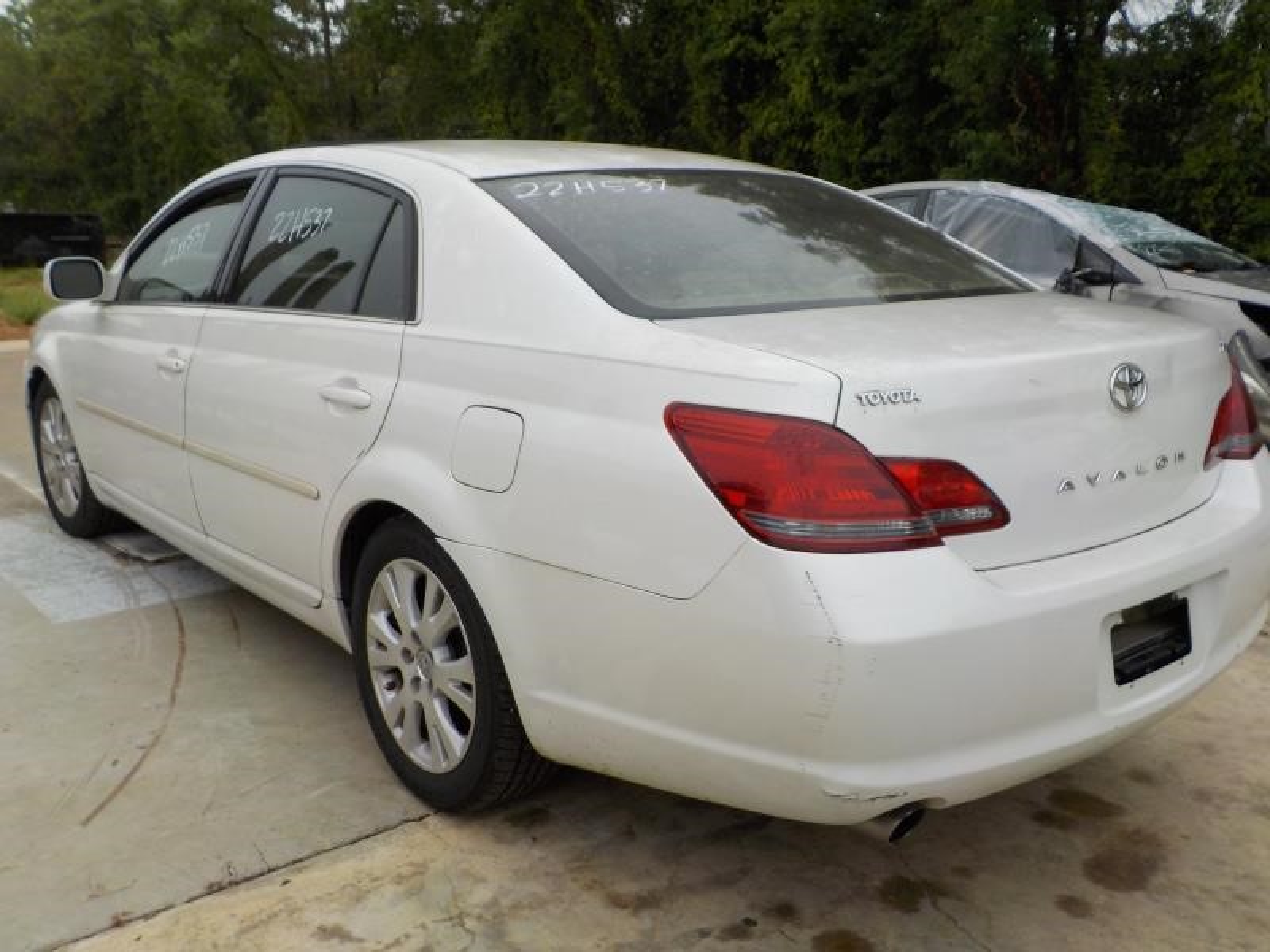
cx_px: 635
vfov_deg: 46.8
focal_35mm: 30
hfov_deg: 60.0
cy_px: 476
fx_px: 1101
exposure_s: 1/500
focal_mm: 4.1
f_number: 3.3
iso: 125
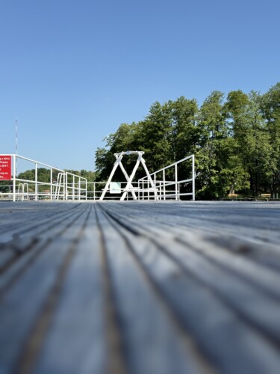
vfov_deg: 39.7
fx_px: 518
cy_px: 187
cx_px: 140
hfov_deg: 30.3
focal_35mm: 48
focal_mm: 6.76
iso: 64
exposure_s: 1/6536
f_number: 1.78
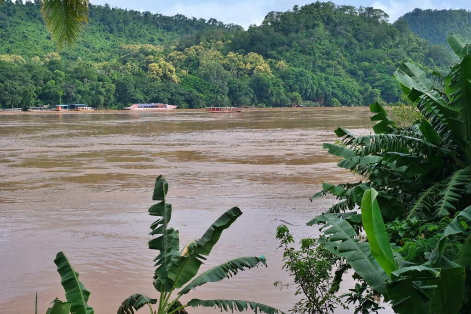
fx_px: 693
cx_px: 236
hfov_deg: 37.5
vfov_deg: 25.5
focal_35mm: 53
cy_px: 157
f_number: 5.6
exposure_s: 1/1100
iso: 320
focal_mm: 35
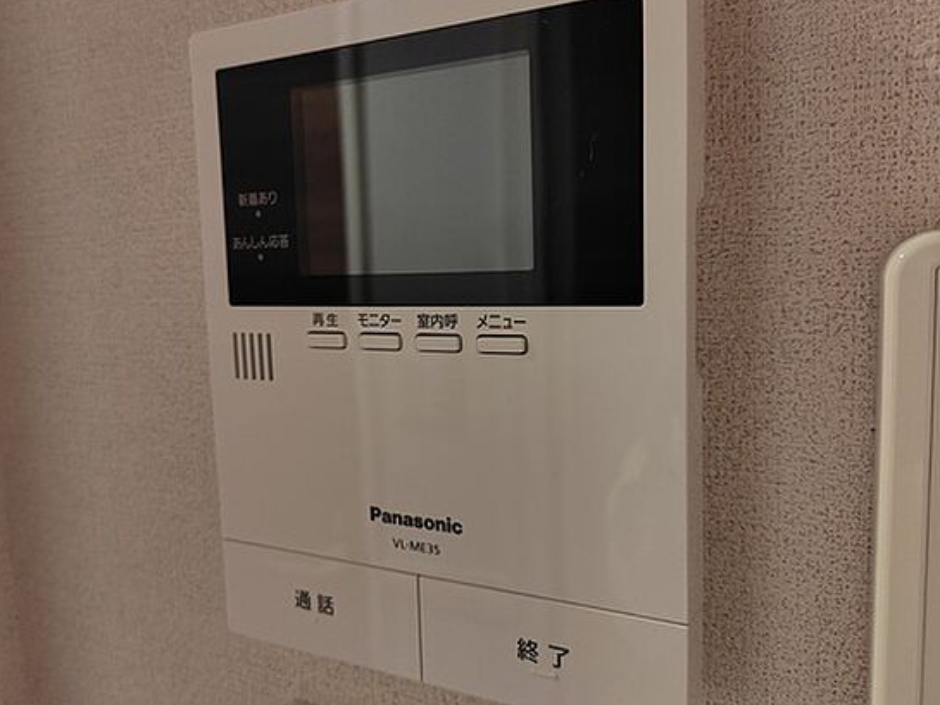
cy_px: 334
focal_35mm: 27
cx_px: 407
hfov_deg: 65.0
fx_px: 733
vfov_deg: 51.3
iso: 1582
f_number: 1.9
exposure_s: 1/60
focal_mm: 5.6
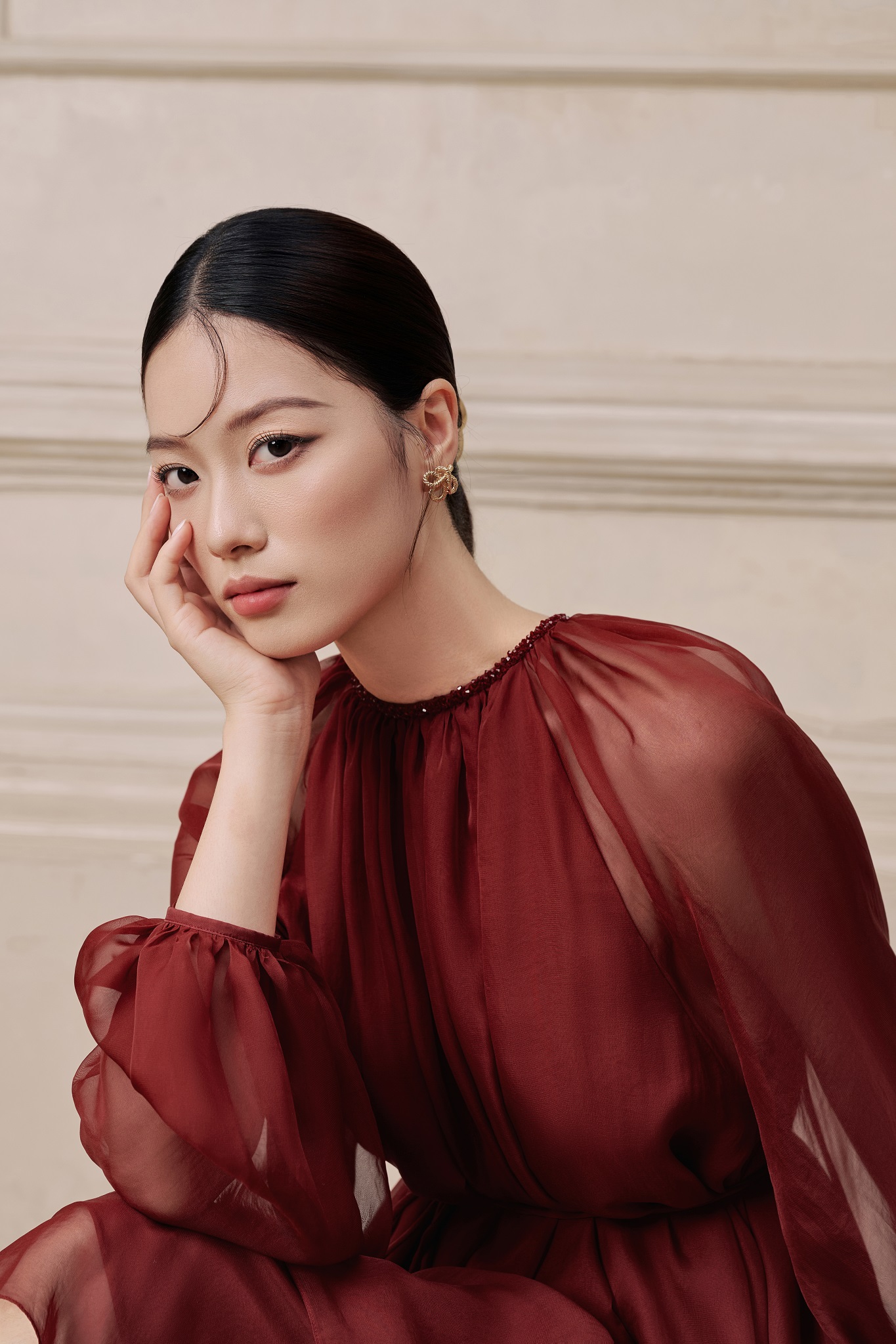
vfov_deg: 28.8
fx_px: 2614
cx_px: 448
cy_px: 672
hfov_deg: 19.5
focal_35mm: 70
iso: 200
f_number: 7.1
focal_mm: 70
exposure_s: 1/160
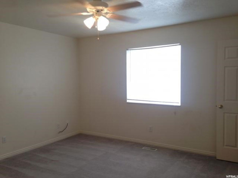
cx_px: 119
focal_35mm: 33
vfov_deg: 42.9
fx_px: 227
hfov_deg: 55.4
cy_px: 89
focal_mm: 4.12
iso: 50
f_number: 2.4
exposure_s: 1/40
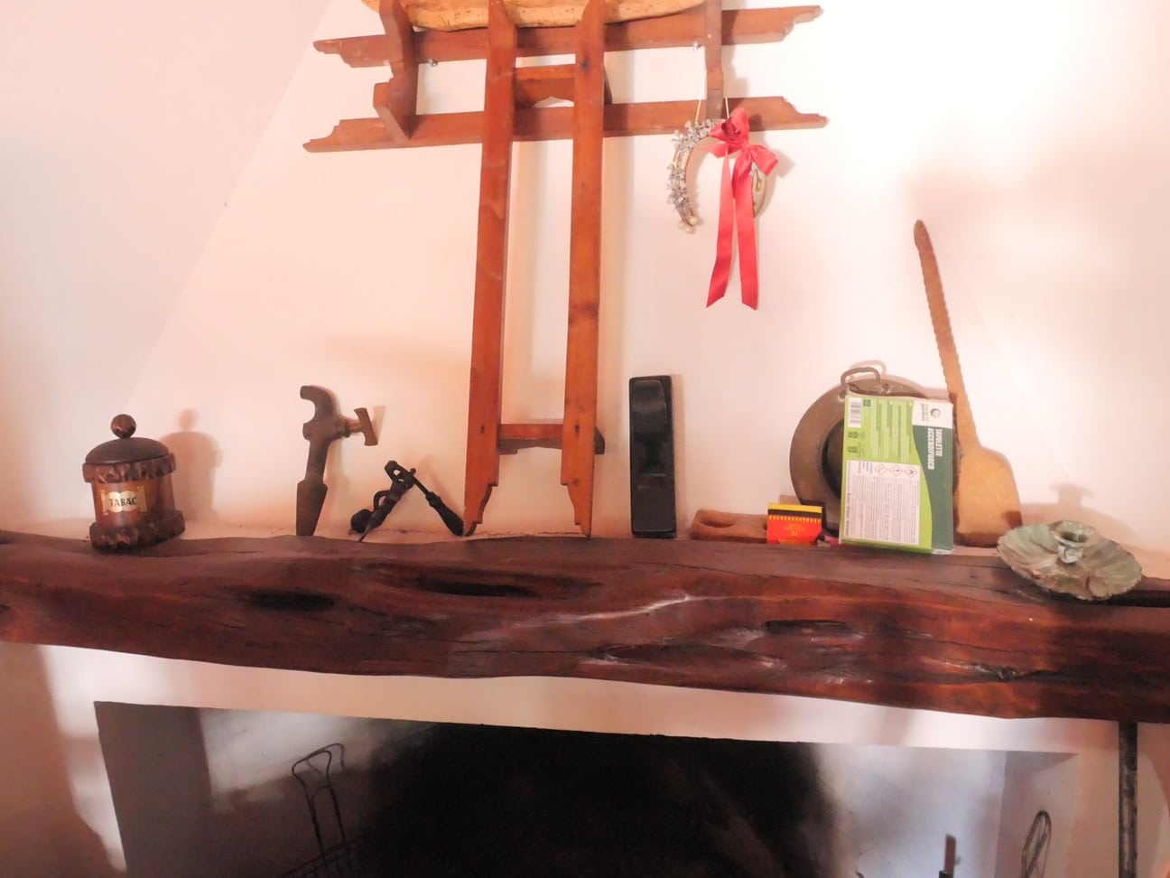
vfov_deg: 53.1
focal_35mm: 26
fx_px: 879
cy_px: 439
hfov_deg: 67.3
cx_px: 585
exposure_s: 1/6
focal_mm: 13
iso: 12800
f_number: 10
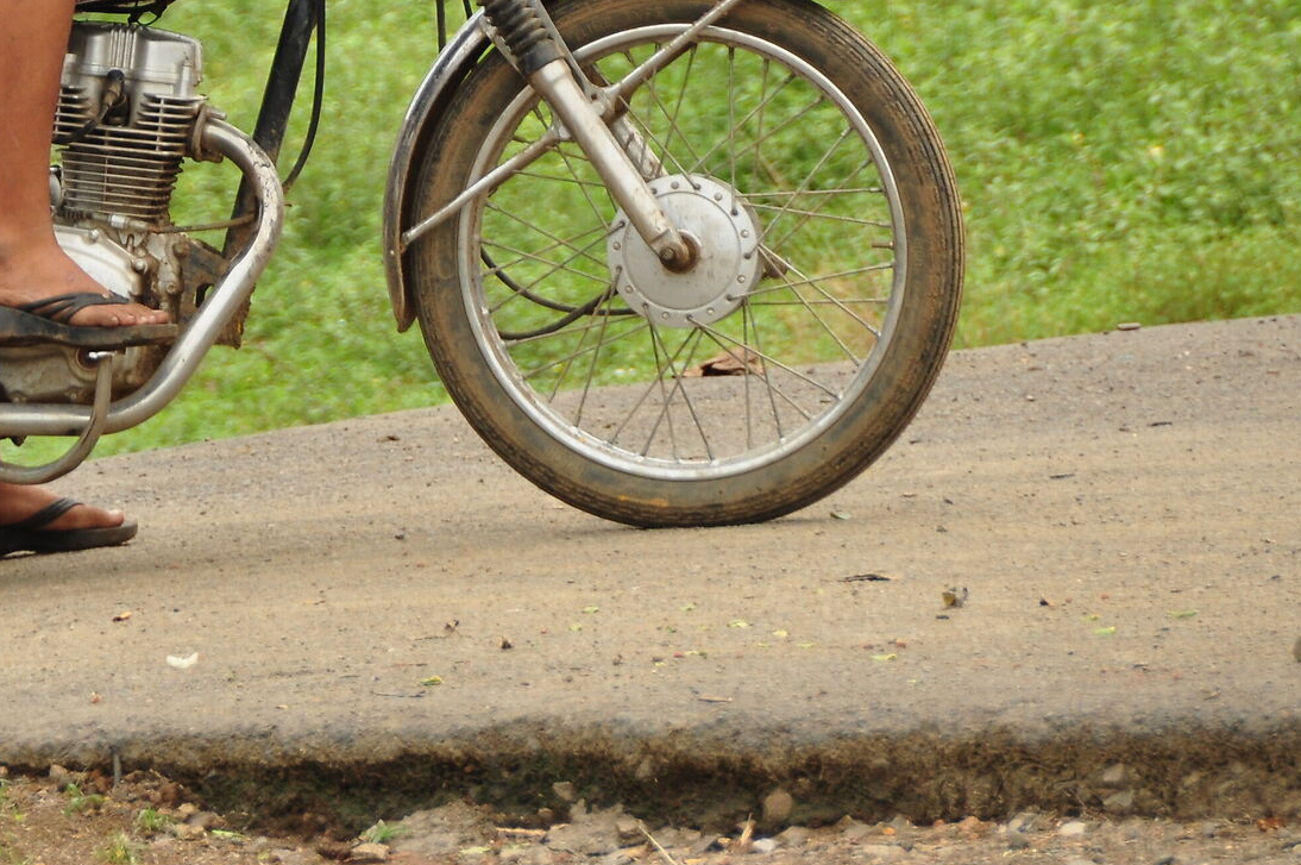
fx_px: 23754
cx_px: 212
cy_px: -73
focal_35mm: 658
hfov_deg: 3.1
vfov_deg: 2.1
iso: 200
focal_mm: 200
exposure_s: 1/320
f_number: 5.6
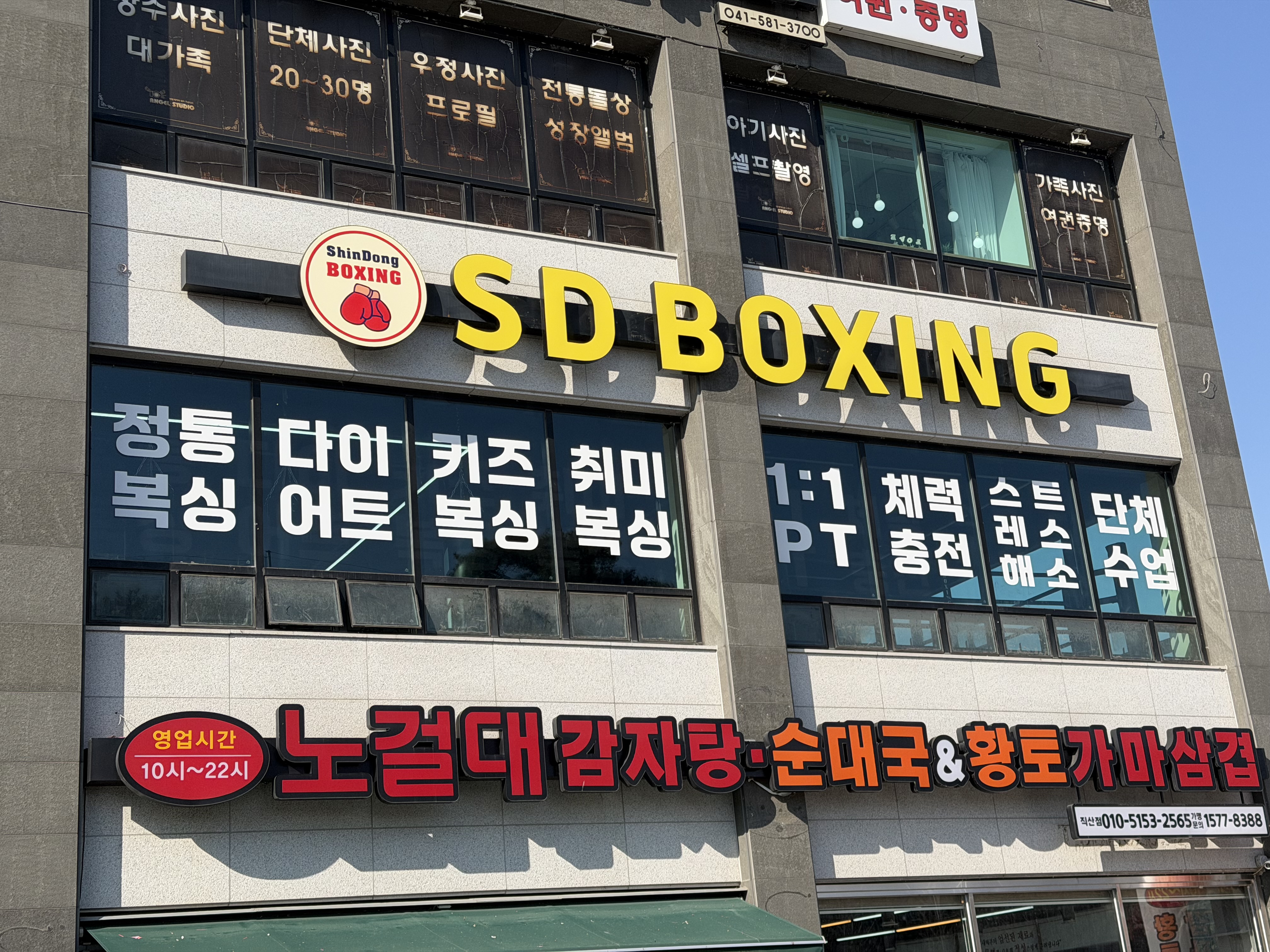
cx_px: 635
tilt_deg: +19.3
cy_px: 476
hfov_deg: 39.7
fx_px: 1761
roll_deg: +4.6
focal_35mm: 48
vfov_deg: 30.3
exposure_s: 1/4098
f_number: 1.78
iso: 64
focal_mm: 6.76
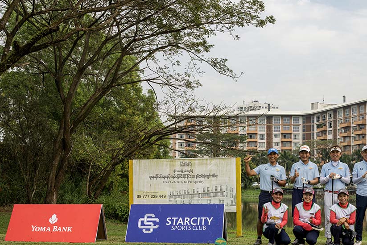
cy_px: 141
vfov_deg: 37.2
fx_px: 363
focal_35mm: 36
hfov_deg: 53.6
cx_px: 203
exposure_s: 1/400
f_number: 7.1
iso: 250
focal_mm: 30.5
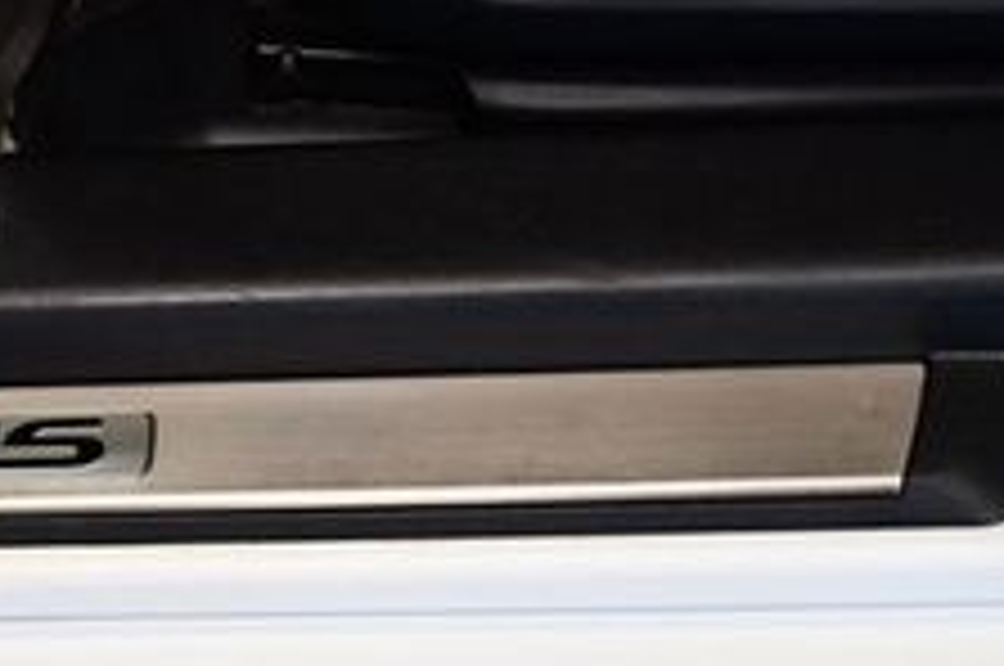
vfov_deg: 10.4
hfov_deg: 15.1
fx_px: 3676
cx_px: -131
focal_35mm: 132
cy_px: 410
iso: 1400
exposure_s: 1/125
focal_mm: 31
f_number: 4.2
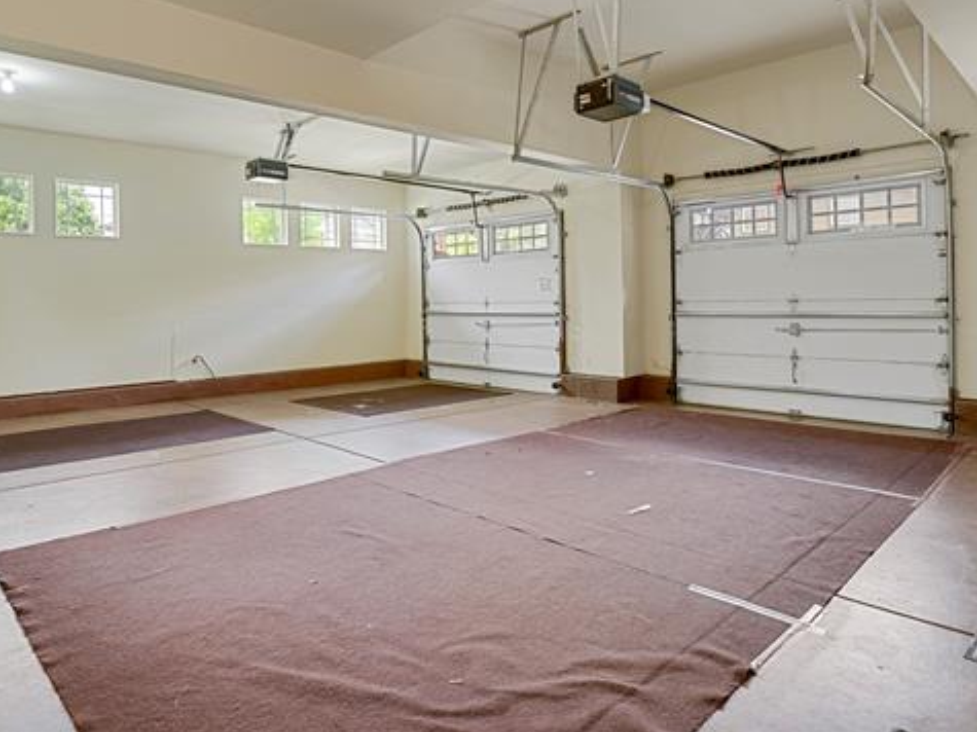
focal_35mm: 22
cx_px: 485
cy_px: 298
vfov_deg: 60.6
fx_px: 621
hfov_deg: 76.4
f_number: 8
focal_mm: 17
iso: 250
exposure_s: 1.6
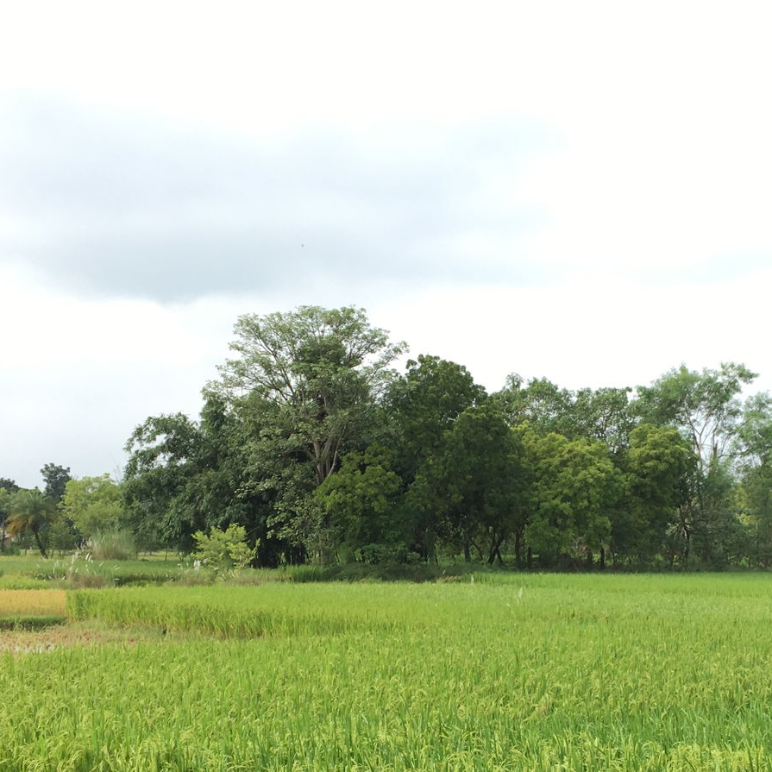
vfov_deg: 30.6
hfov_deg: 30.9
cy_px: 575
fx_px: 1388
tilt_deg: +0.0
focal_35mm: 55
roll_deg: +0.2
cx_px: 501
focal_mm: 4.15
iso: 25
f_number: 2.2
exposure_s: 1/506
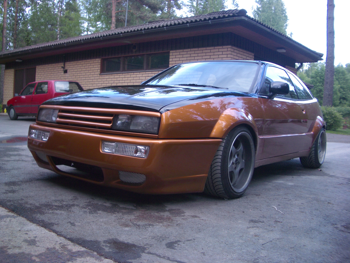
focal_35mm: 35
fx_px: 354
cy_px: 132
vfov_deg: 40.7
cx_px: 175
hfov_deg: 52.6
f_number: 2.6
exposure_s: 1/125
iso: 50
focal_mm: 5.8
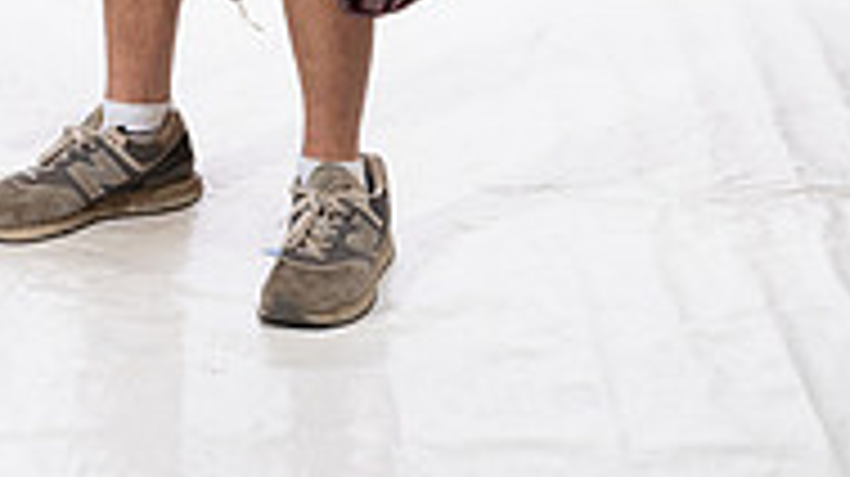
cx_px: 238
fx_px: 2815
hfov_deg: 17.1
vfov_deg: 9.0
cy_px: -518
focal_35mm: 125
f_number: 7.1
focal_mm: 50
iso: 640
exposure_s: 1/250
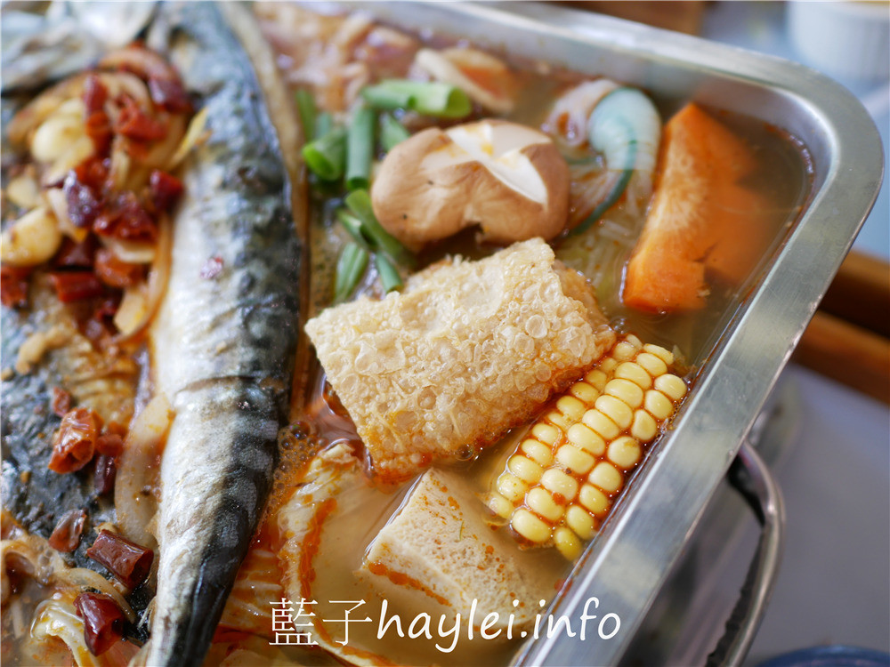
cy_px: 334
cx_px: 445
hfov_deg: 60.0
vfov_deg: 46.8
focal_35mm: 30
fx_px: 771
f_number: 1.7
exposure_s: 1/100
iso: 200
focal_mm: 15
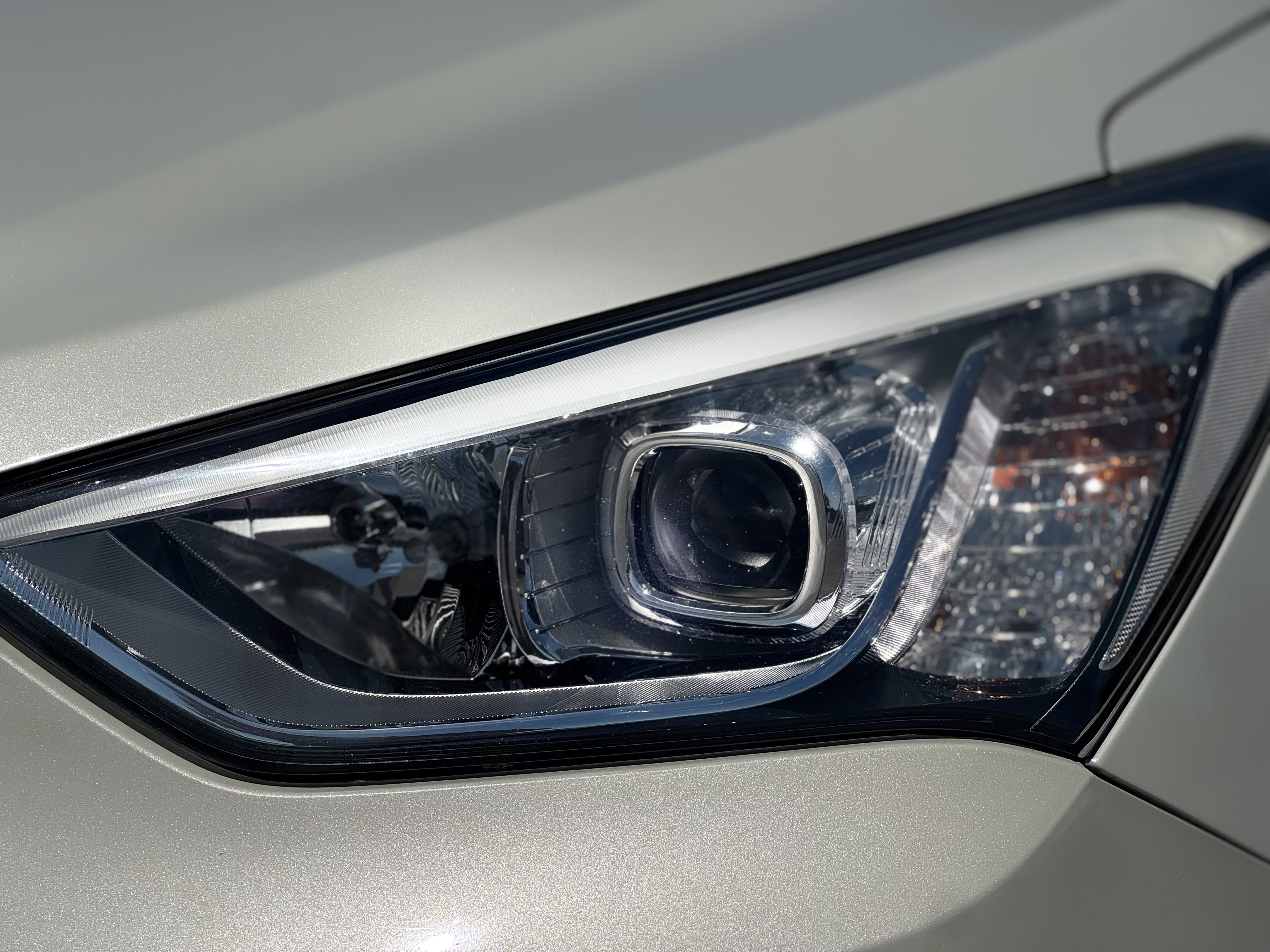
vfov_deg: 19.1
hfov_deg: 25.3
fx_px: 2825
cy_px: 476
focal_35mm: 77
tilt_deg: -10.6
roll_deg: -2.8
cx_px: 635
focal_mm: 9
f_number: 2.8
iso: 20
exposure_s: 1/3311
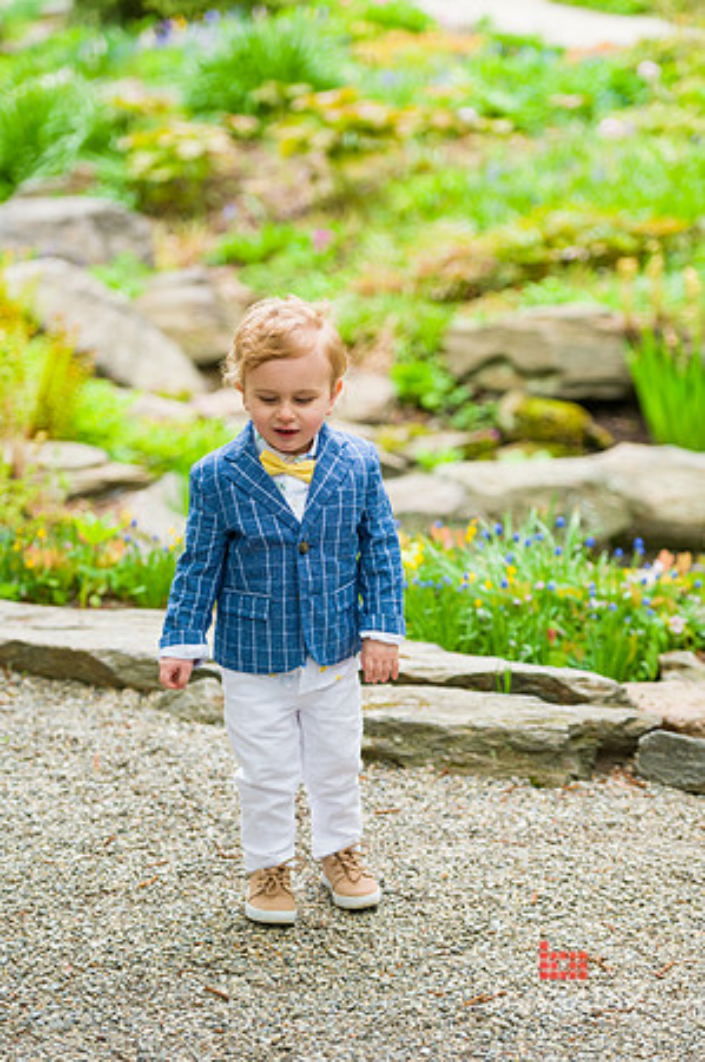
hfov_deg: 14.4
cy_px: 531
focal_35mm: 95
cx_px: 352
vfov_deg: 21.5
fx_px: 2797
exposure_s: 1/320
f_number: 3.2
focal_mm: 95
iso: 200
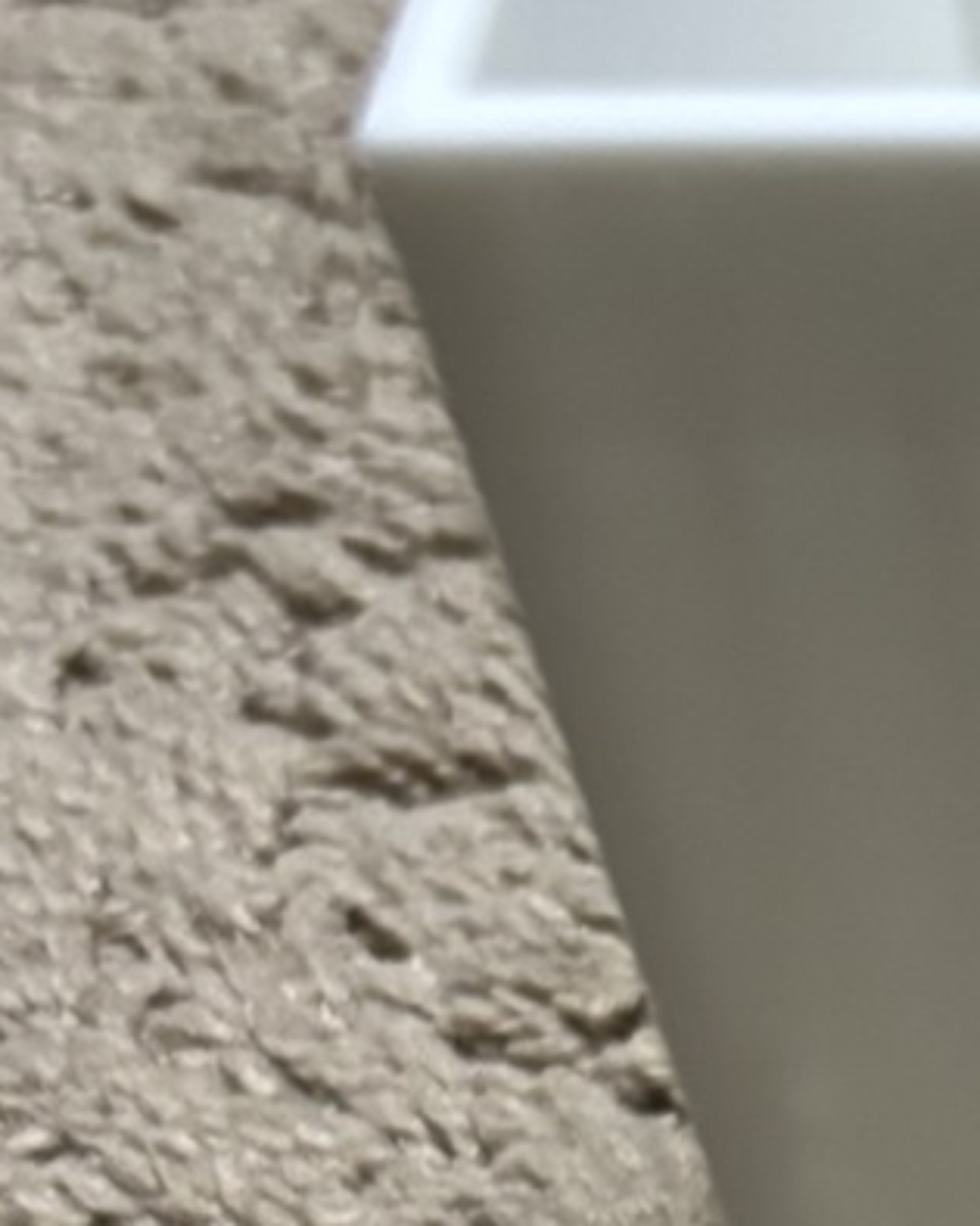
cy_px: 1189
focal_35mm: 132
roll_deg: -3.5
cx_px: 1851
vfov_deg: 14.4
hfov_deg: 10.8
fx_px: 4788
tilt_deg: -42.3
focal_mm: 5.96
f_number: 1.6
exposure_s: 1/60
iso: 400
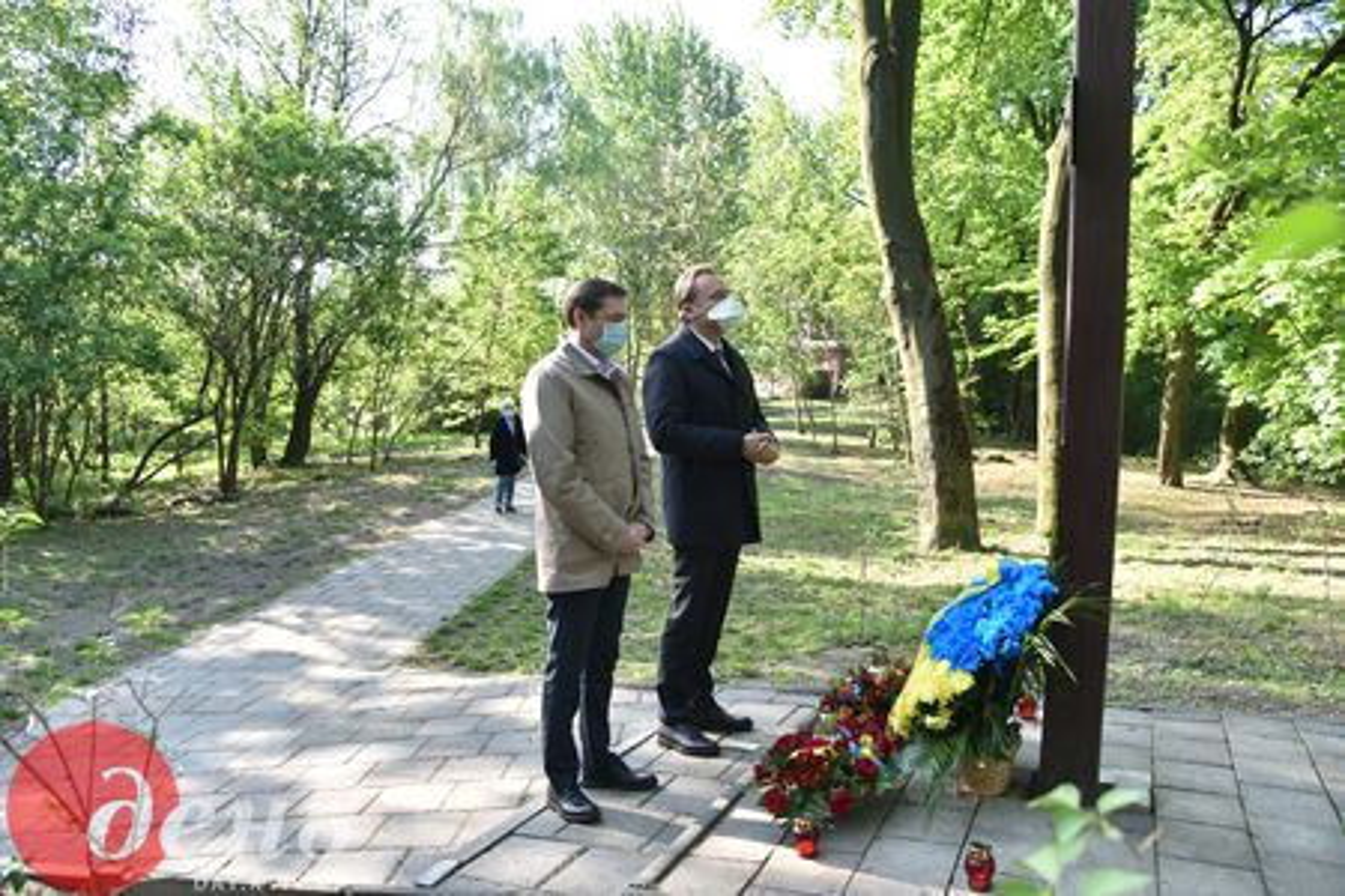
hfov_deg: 73.7
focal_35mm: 24
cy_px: 448
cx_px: 672
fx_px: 897
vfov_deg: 53.1
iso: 500
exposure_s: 1/320
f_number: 5
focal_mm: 24
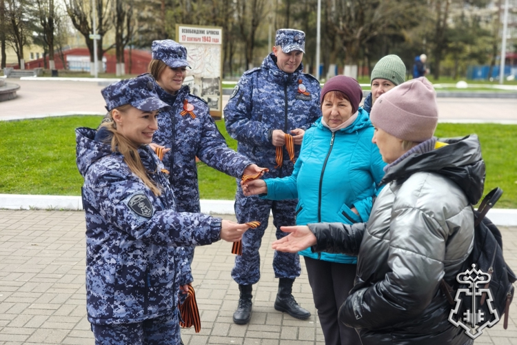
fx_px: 675
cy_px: 172
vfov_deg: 28.6
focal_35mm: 47
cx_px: 258
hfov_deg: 41.9
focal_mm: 7.1
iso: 500
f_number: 4.5
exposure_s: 1/1003
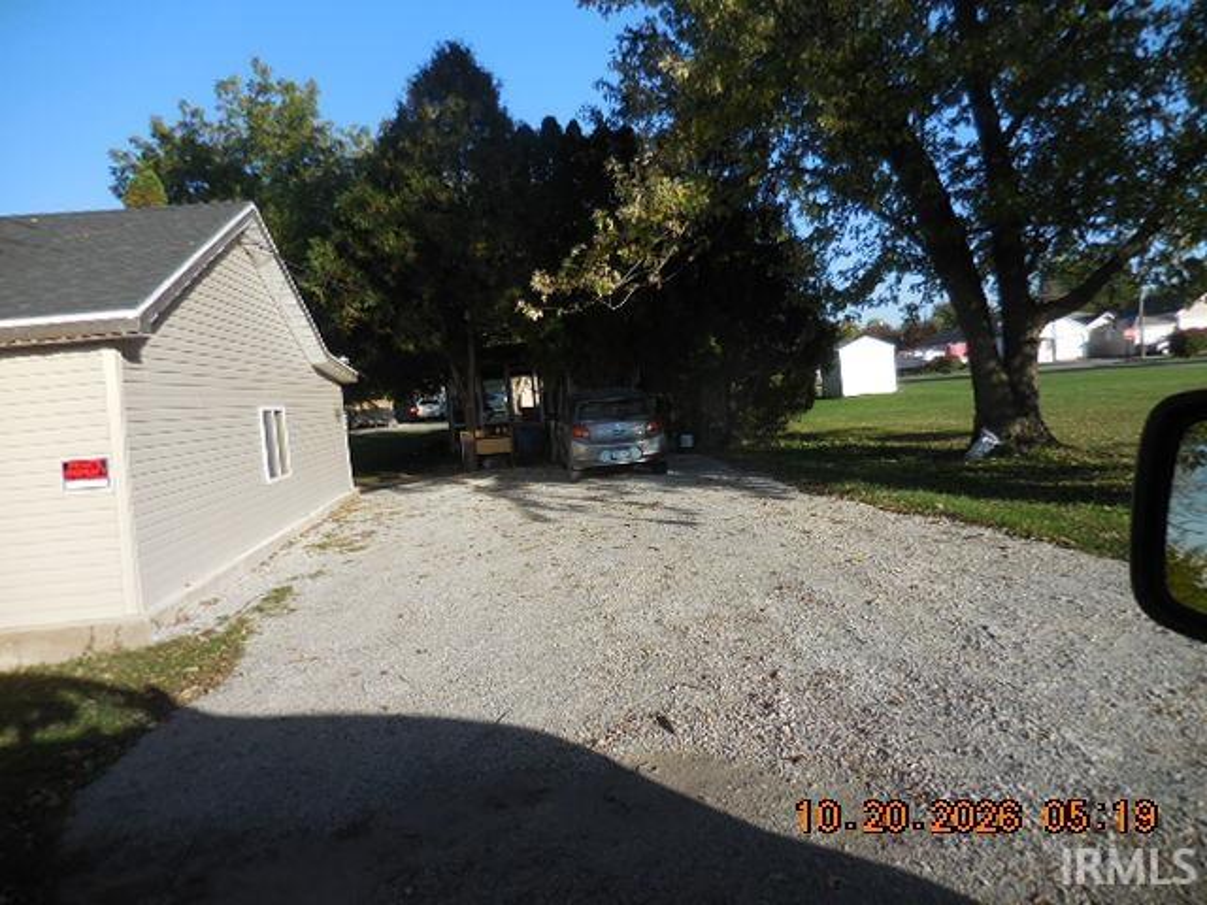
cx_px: 604
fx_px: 872
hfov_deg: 69.4
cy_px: 452
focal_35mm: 25
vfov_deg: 54.9
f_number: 3.3
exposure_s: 1/1000
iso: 125
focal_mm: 4.5
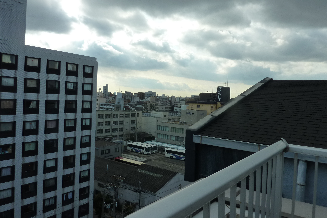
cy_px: 102
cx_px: 166
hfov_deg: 67.4
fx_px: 245
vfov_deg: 47.9
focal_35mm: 27
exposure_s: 1/400
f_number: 5.6
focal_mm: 4.1
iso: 125
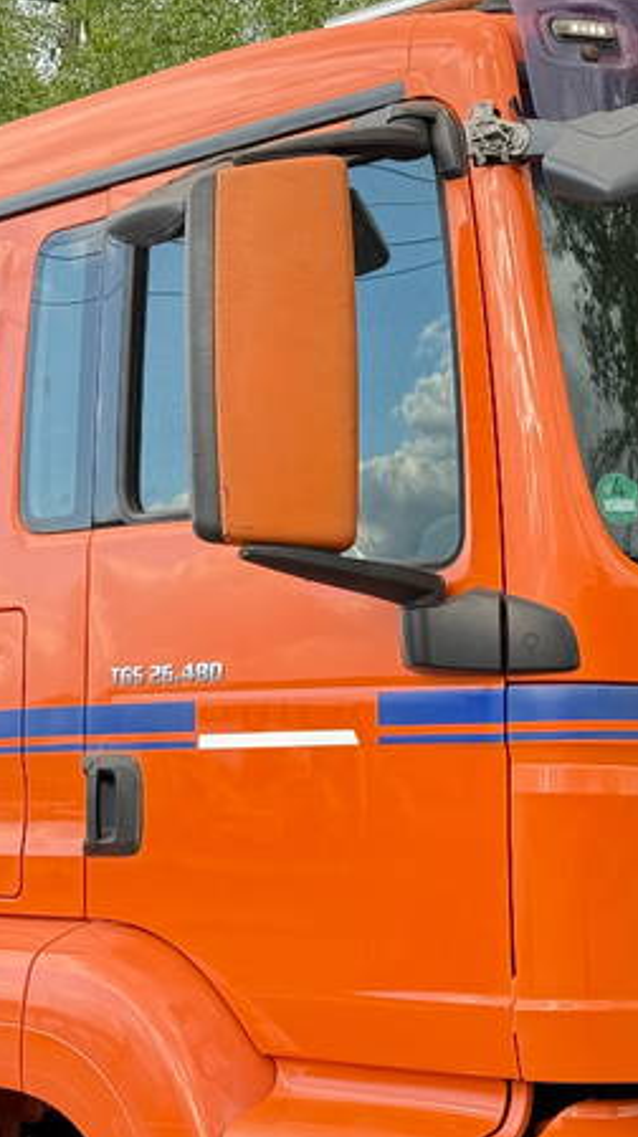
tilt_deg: +9.8
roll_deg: +3.2
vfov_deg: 24.2
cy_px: 481
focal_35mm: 88
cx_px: 541
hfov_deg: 13.6
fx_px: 2651
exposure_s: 1/538
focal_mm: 6.76
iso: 80
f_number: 1.78
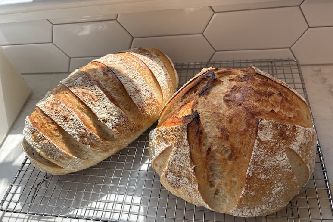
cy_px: 121
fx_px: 259
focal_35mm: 28
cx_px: 169
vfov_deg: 46.3
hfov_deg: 65.5
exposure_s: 1/622
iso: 50
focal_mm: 5.96
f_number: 1.6
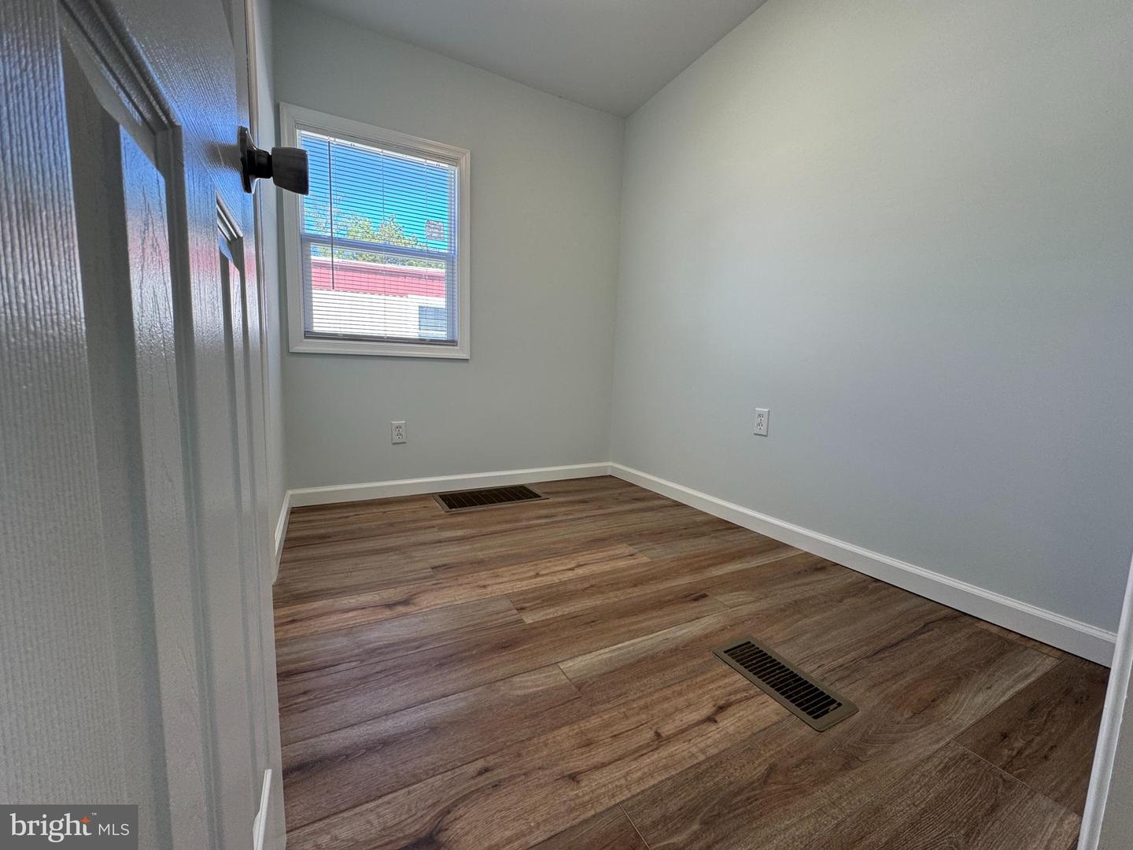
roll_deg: -1.9
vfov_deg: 85.7
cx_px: 566
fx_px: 458
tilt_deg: -7.4
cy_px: 425
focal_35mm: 14
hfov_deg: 102.1
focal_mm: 2.22
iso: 100
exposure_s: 1/120
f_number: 2.2
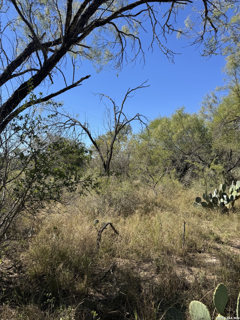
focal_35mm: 24
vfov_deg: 71.6
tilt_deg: +2.1
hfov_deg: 56.8
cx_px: 120
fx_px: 222
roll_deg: -0.2
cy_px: 160
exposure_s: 1/3096
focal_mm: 6.76
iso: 80
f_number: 1.78
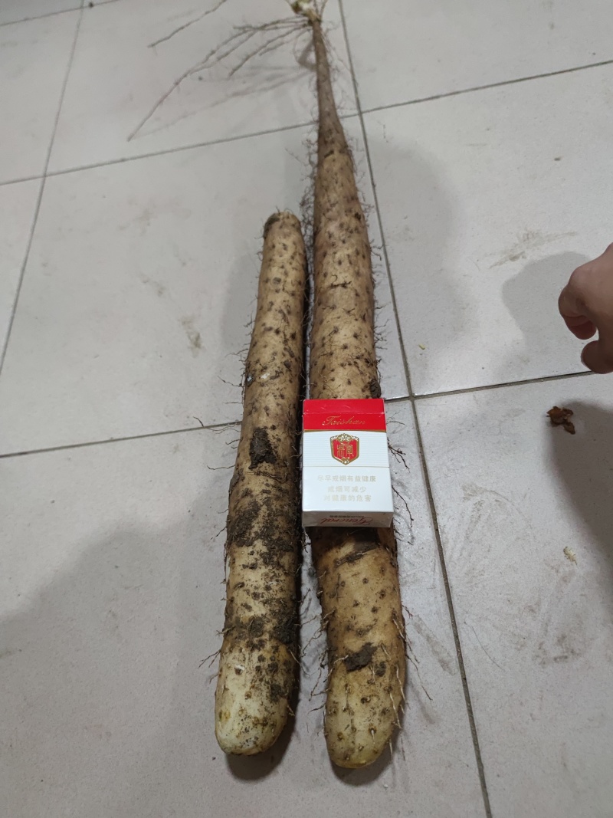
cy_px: 409
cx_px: 306
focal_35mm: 24
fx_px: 567
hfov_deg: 56.8
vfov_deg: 71.6
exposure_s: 1/60
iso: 1803
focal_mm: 6.72
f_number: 1.69
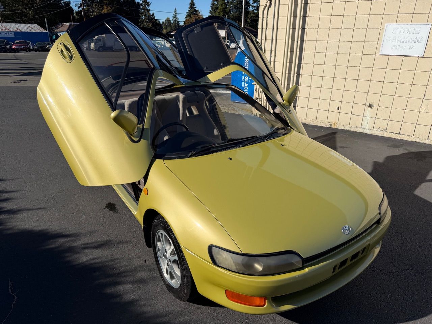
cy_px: 162
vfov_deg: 56.8
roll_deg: -0.5
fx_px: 300
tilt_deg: -22.3
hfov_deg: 71.6
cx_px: 216
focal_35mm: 24
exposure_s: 1/7353
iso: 80
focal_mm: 6.76
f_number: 1.78
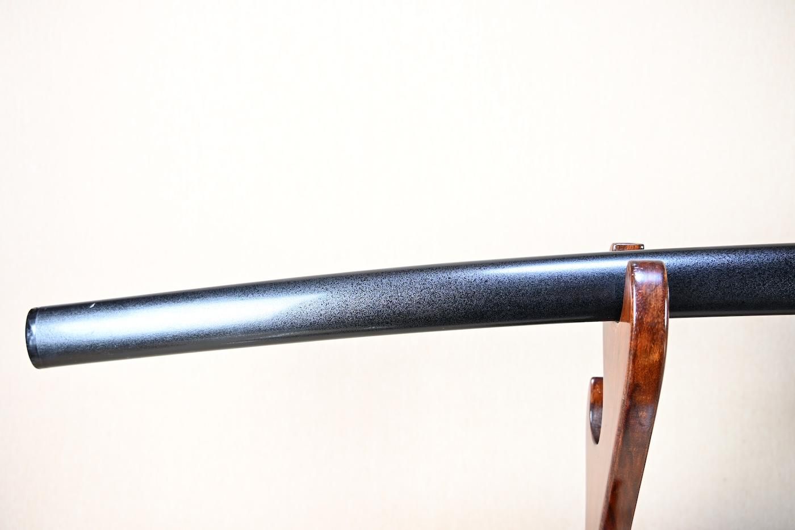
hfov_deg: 63.2
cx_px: 398
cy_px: 265
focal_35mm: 29
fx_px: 646
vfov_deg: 44.6
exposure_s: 1/2
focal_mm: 19.5
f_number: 3.5
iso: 100
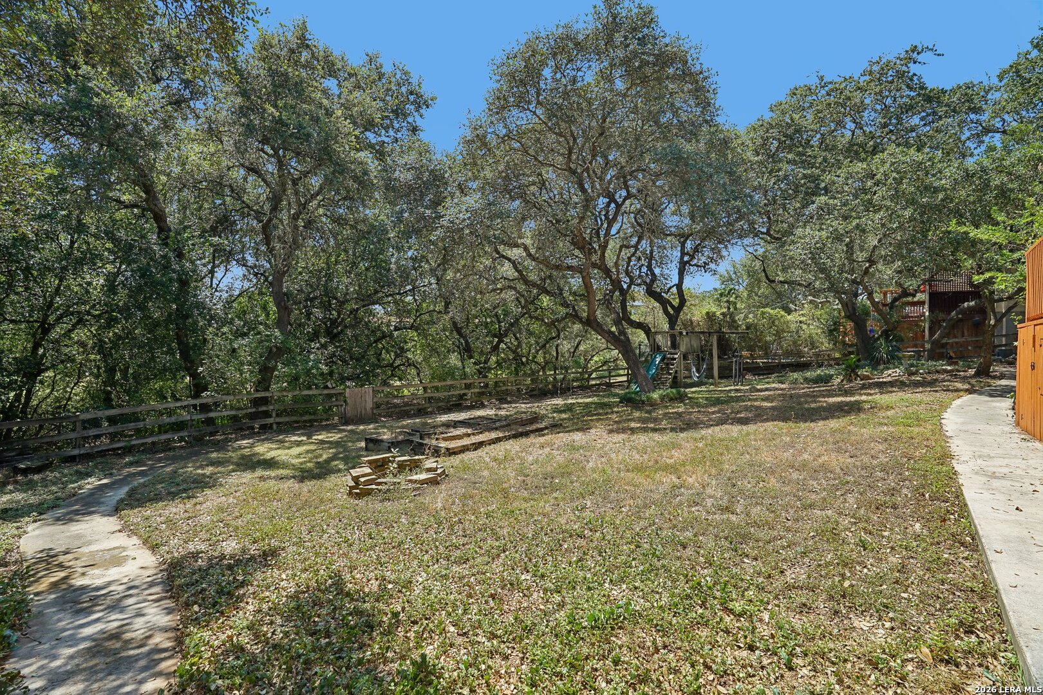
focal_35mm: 16
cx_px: 522
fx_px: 464
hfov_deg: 96.7
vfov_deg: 73.7
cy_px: 348
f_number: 8
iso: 200
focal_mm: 16
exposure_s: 1/125
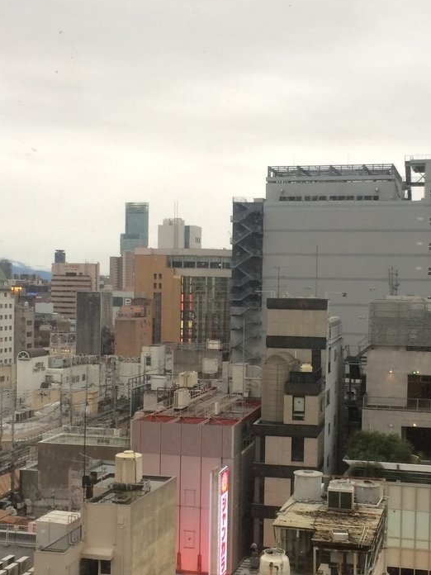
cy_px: 338
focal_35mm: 50
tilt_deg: -3.3
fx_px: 830
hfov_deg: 29.1
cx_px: 251
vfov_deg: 38.1
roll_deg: -0.7
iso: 40
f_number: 2.2
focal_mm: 4.15
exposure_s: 1/40
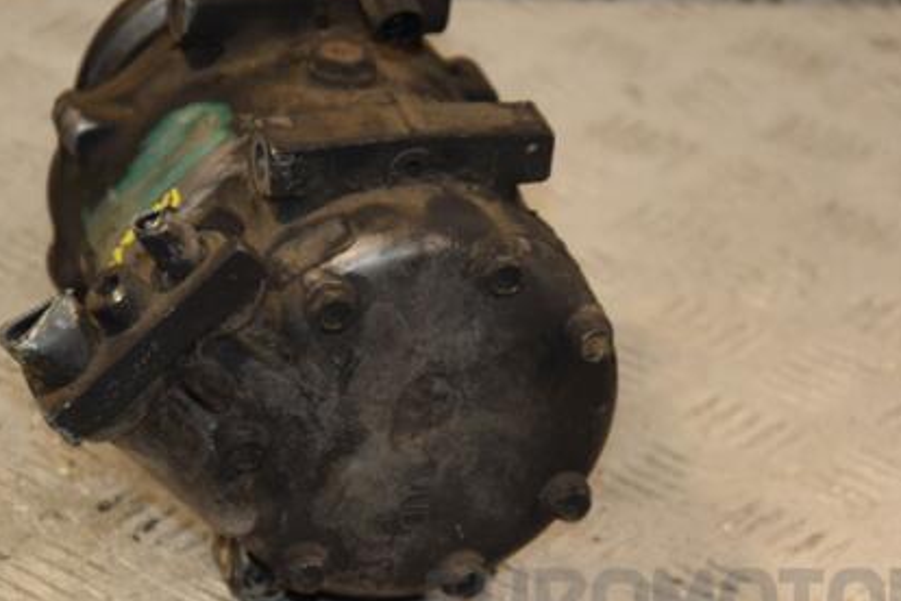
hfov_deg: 11.8
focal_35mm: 174
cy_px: 311
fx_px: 4354
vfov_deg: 7.9
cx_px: 385
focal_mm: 80
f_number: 5.3
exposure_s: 1/160
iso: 800
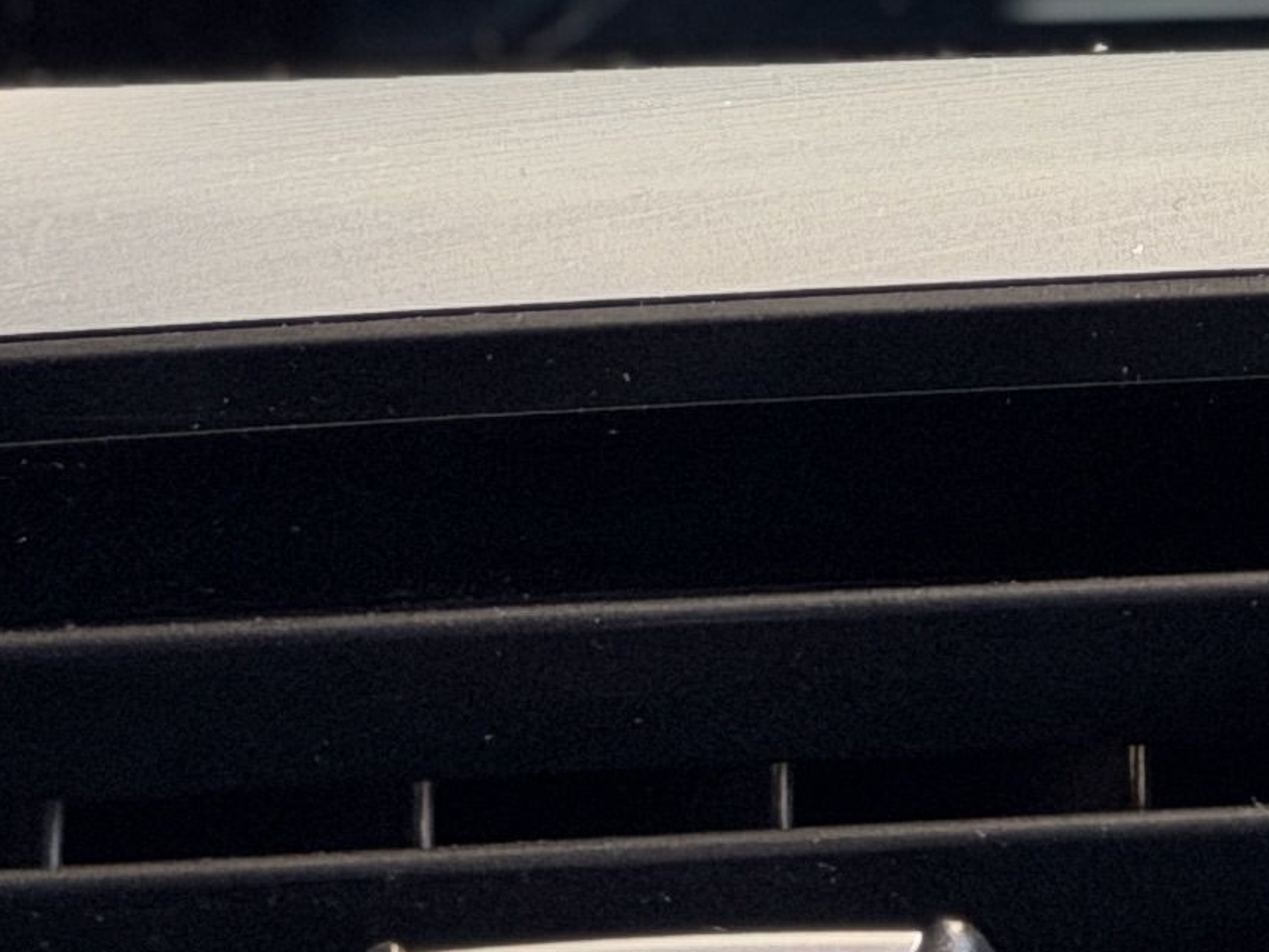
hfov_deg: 8.5
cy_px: -722
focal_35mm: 226
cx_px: 2074
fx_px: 8285
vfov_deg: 6.4
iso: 250
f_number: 1.78
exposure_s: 1/40
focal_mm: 6.76
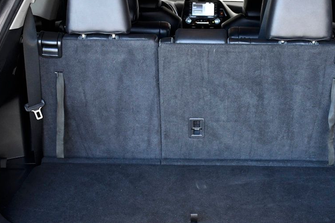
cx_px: 192
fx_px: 502
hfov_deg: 36.8
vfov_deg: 25.1
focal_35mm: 54
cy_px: 104
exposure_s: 1/160
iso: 2500
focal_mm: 27
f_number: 6.3
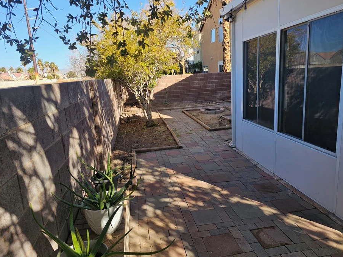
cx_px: 177
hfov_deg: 67.3
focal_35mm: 26
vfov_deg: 53.0
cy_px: 129
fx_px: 258
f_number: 1.7
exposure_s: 1/323
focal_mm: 6.3
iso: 10
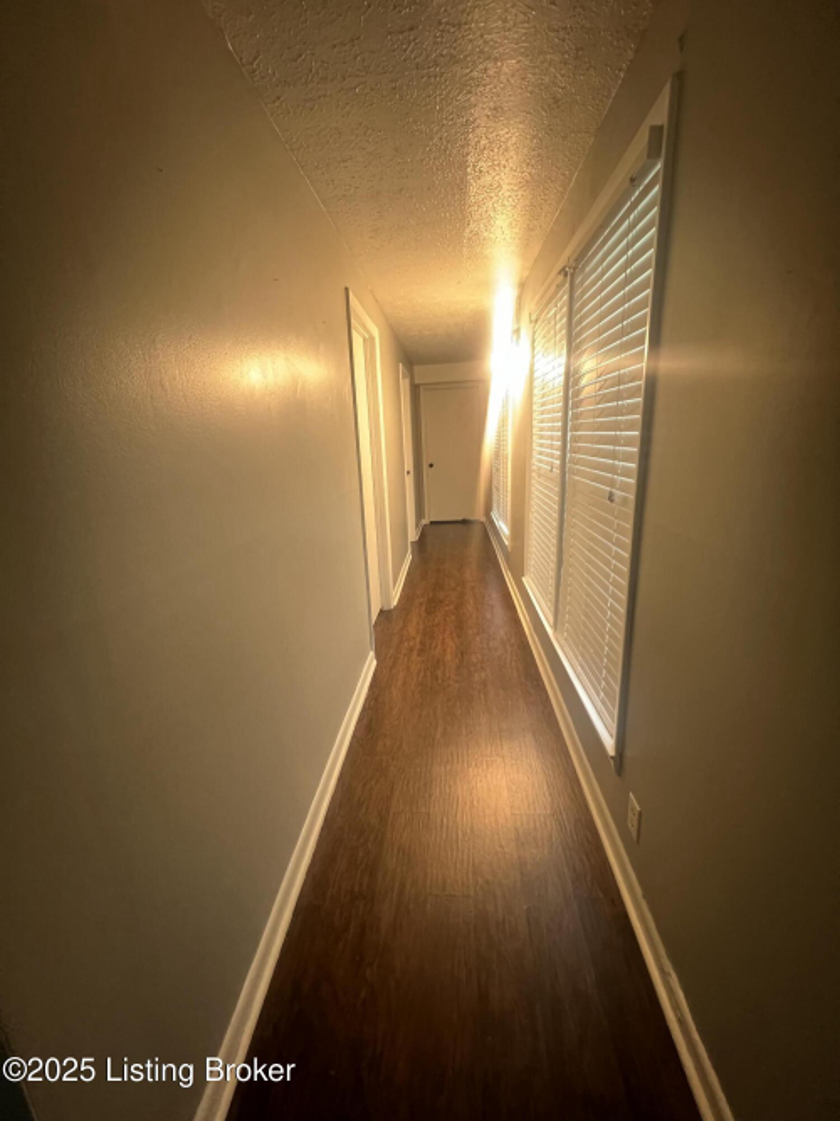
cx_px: 420
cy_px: 560
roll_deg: +3.7
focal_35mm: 13
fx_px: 421
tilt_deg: -14.6
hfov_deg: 89.9
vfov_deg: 106.2
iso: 1000
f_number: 1.8
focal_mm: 1.57
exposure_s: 1/40
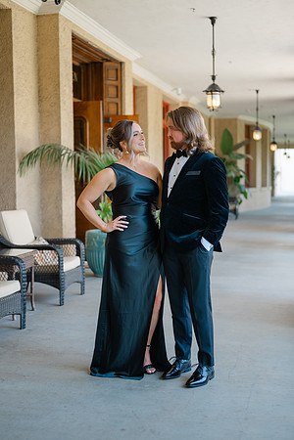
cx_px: 147
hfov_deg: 27.0
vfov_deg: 39.6
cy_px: 220
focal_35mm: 50
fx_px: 612
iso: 64
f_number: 1.8
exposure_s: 1/160
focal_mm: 50
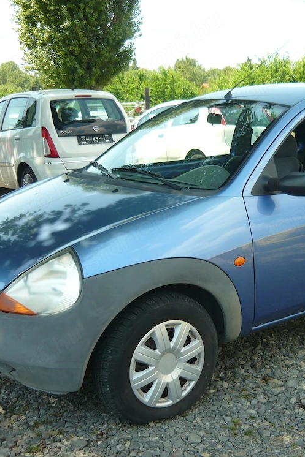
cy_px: 229
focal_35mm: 46
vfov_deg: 42.8
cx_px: 227
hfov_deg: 28.8
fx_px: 585
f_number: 2.8
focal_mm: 5.5
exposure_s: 1/400
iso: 100
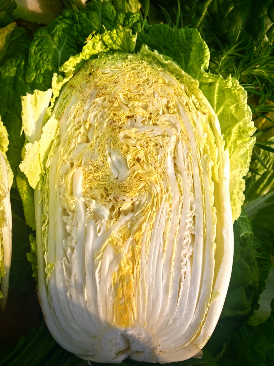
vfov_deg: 71.6
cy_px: 183
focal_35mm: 24
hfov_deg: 56.8
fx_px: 253
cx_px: 137
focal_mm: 5.75
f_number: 4
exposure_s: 1/494
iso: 50
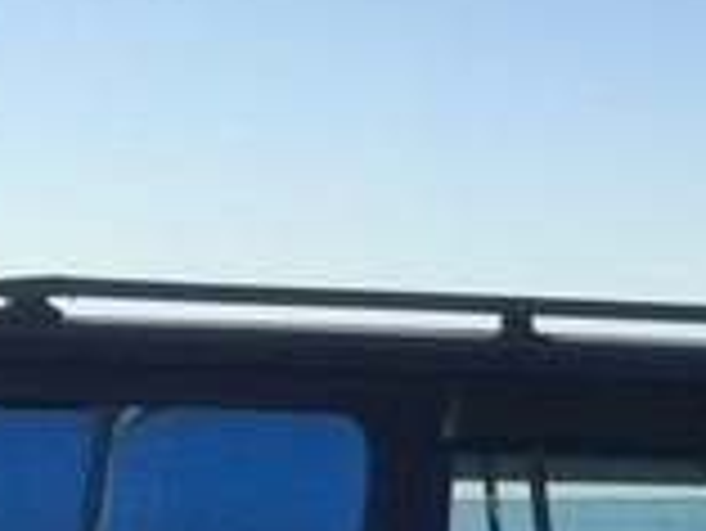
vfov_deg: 11.5
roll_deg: -0.6
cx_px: 913
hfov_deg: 15.4
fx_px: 2490
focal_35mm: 122
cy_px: 866
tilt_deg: -8.6
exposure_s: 1/842
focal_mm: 4.15
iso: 32
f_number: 2.2
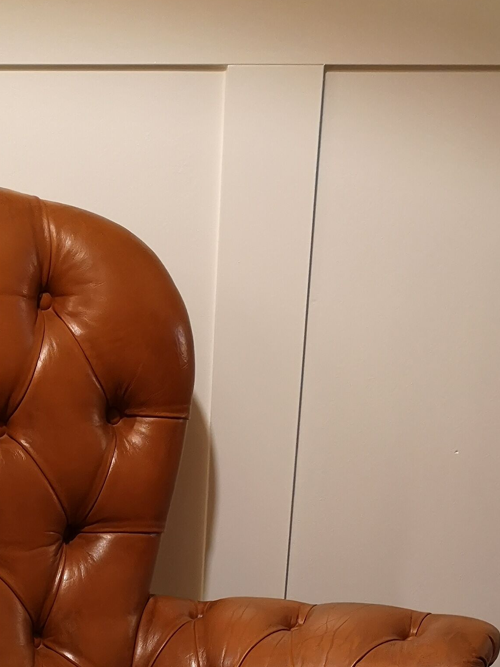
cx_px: 71
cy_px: 838
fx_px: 1348
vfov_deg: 24.6
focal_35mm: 70
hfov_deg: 20.7
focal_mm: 3.95
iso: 160
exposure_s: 1/33.3
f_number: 1.8
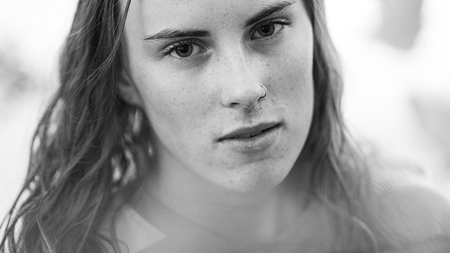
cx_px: 237
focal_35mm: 112
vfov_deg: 10.8
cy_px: 65
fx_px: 1336
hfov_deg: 19.1
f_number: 1.8
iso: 2500
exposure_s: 1/200
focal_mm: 85
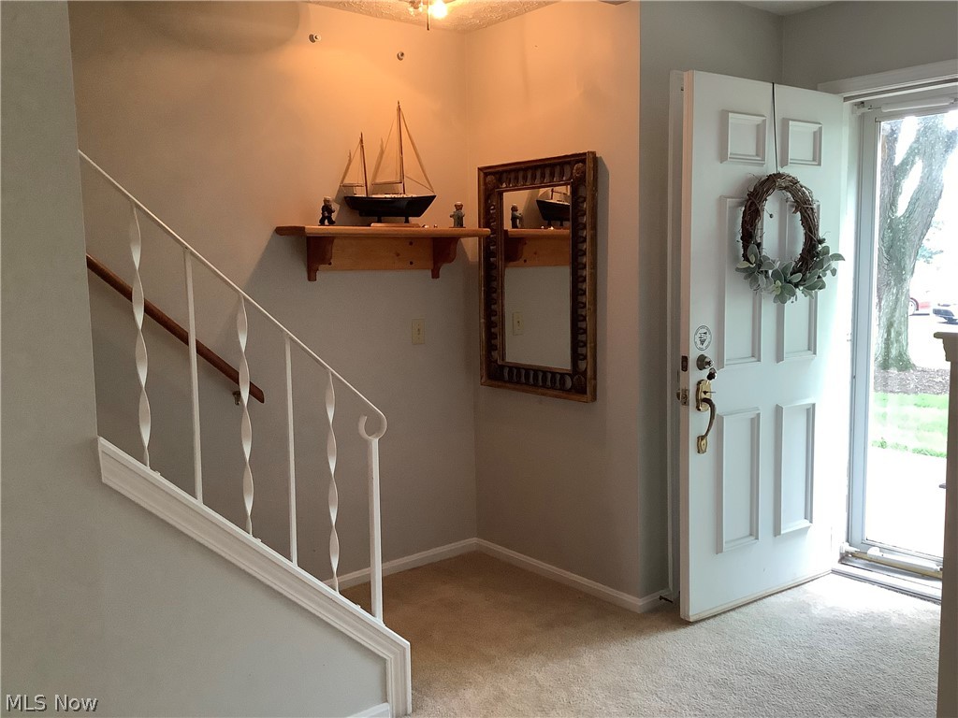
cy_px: 359
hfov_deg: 58.4
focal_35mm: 31
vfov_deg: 45.4
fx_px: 858
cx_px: 479
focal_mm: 3.3
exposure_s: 1/60
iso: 320
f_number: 2.4
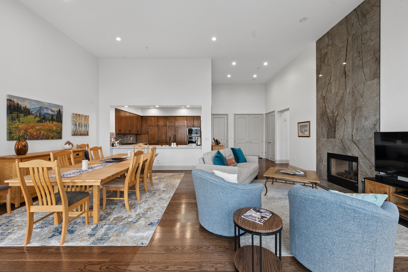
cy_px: 136
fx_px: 159
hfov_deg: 104.2
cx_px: 204
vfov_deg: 81.3
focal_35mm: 14
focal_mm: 14
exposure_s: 1/50
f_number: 9
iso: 640
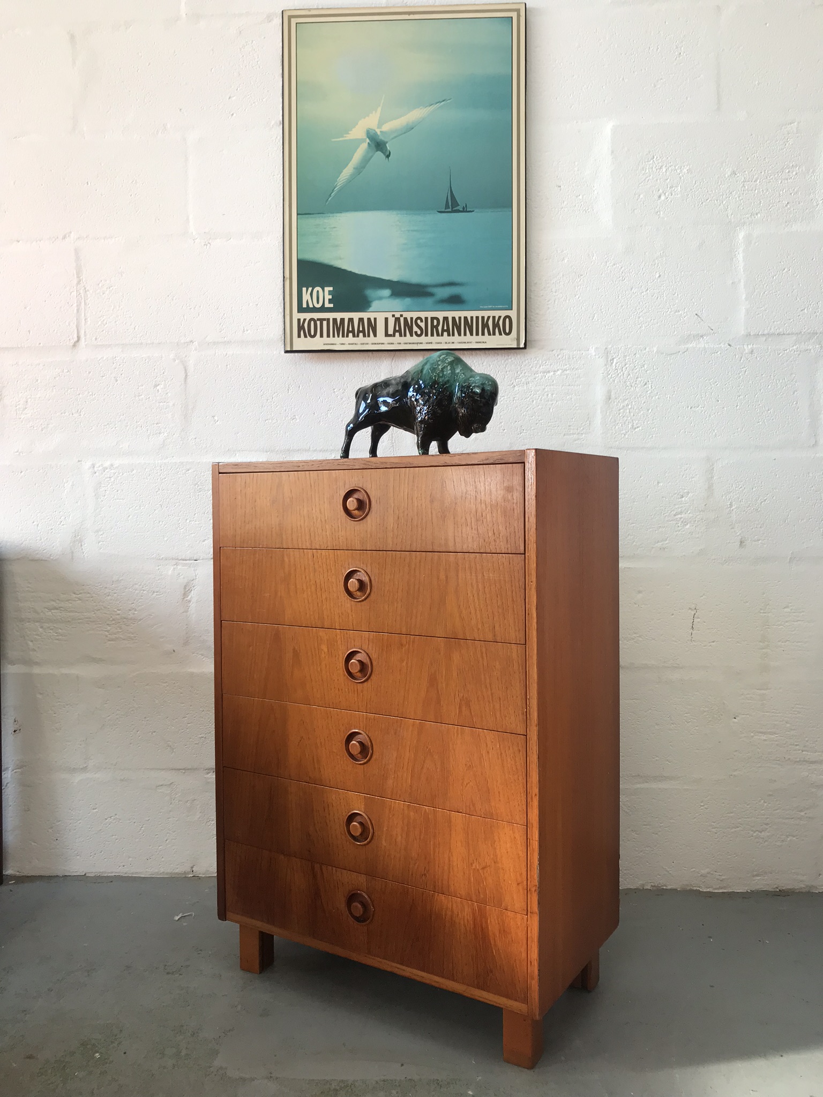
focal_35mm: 28
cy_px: 548
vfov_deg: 63.4
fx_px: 888
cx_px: 412
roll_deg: -0.6
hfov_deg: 49.7
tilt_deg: +0.5
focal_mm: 3.99
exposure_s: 1/100
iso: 25
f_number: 1.8
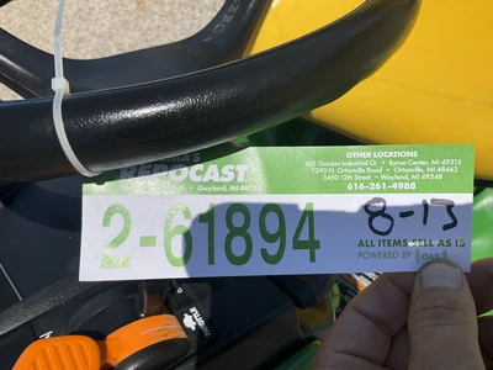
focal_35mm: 29
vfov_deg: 48.2
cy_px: 185
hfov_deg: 61.7
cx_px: 246
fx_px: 413
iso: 25
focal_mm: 3
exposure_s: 1/4405
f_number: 1.8
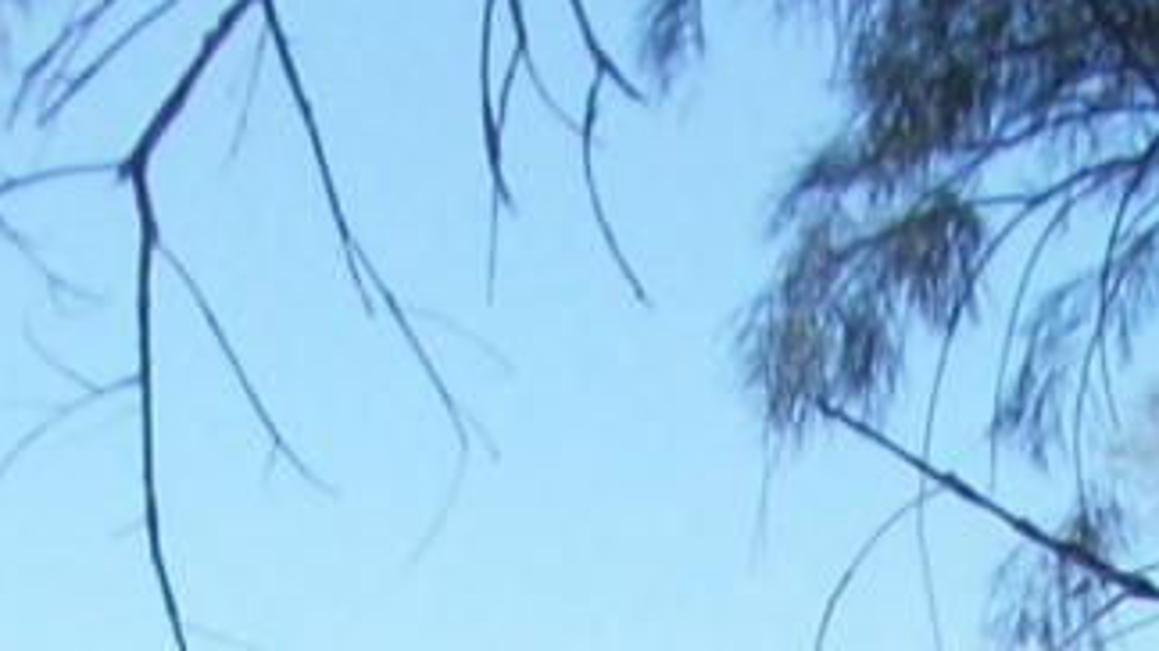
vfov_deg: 4.7
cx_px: 1191
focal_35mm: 234
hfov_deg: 9.2
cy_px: 2625
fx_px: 7189
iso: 64
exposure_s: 1/242
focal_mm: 5.7
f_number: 5.5
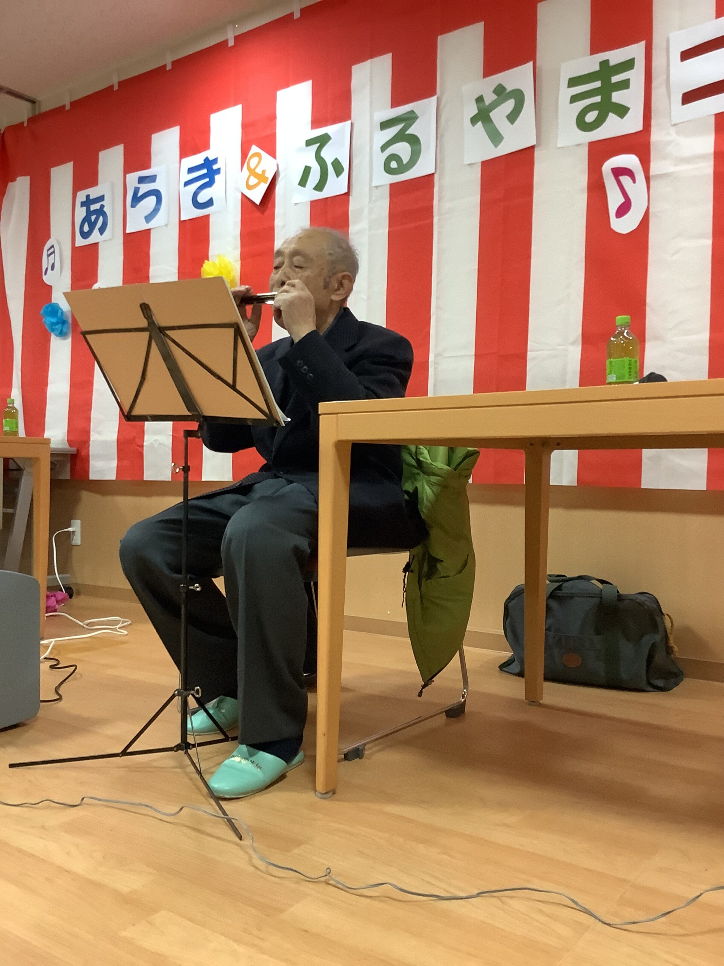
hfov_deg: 45.4
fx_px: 864
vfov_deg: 58.4
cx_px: 362
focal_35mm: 31
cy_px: 483
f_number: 2.4
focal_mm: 3.3
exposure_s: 1/50
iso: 200
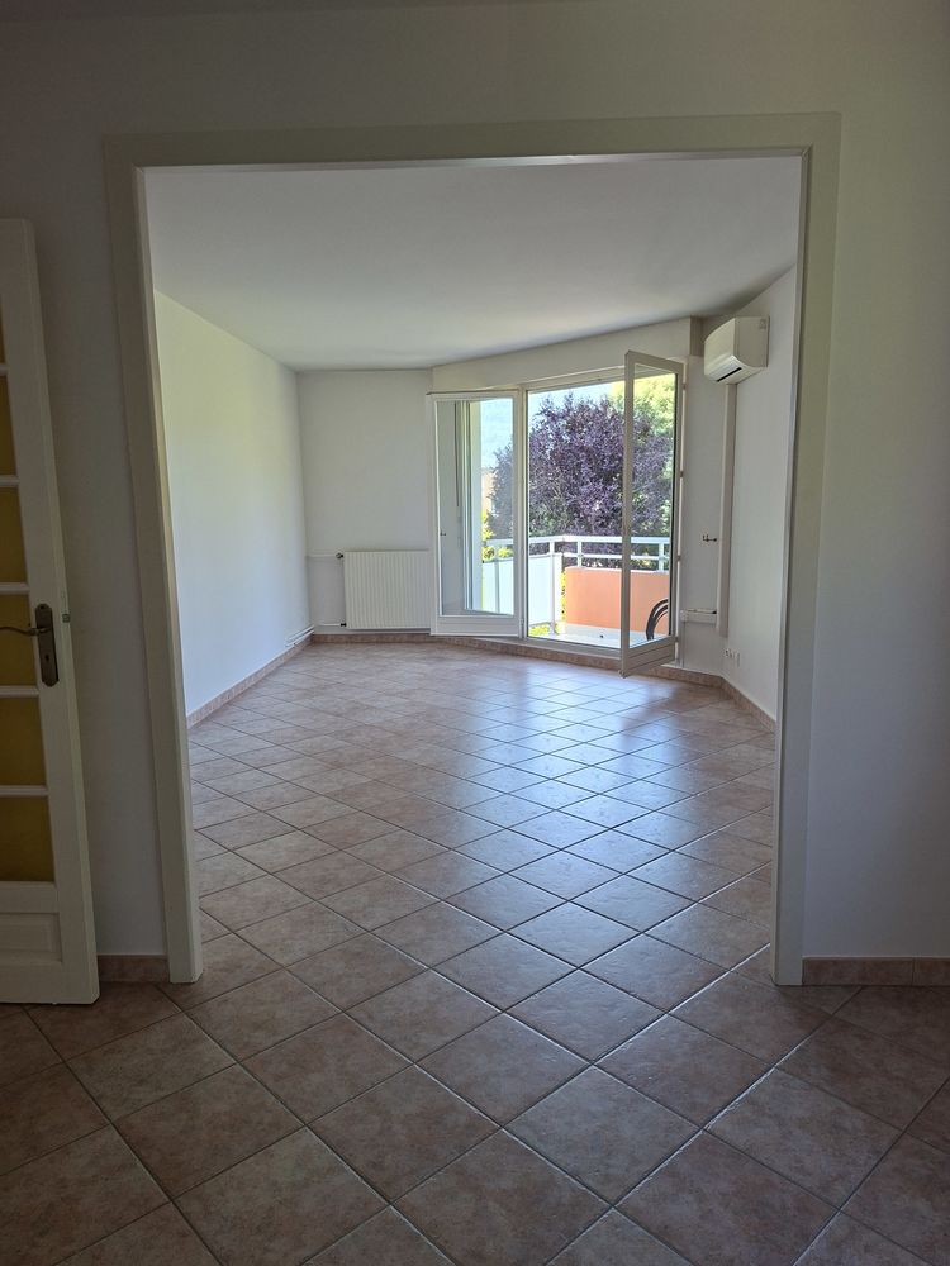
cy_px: 633
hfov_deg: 58.9
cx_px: 475
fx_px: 842
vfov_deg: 73.9
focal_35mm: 23
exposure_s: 1/120
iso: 64
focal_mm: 5.54
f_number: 1.8
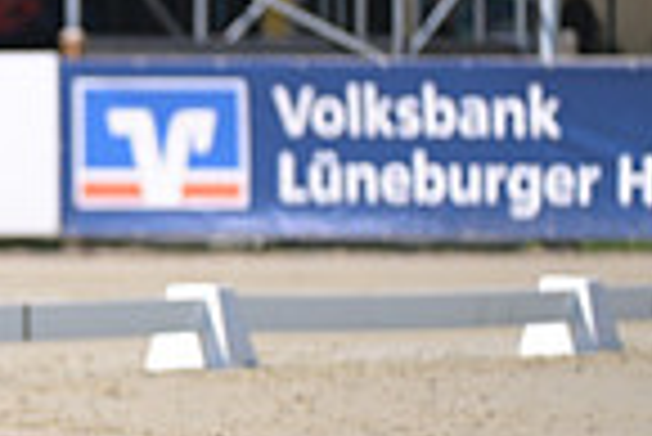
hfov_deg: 2.0
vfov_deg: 1.3
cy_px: -11
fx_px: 18818
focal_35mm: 1038
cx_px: -616
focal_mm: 260
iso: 250
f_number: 5
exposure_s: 1/1250
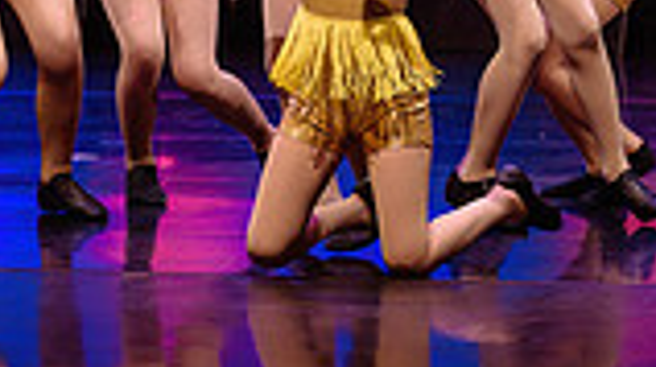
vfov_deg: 3.3
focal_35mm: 368
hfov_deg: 5.9
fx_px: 6394
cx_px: 223
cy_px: -297
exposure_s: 1/320
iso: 1600
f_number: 2.8
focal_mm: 95
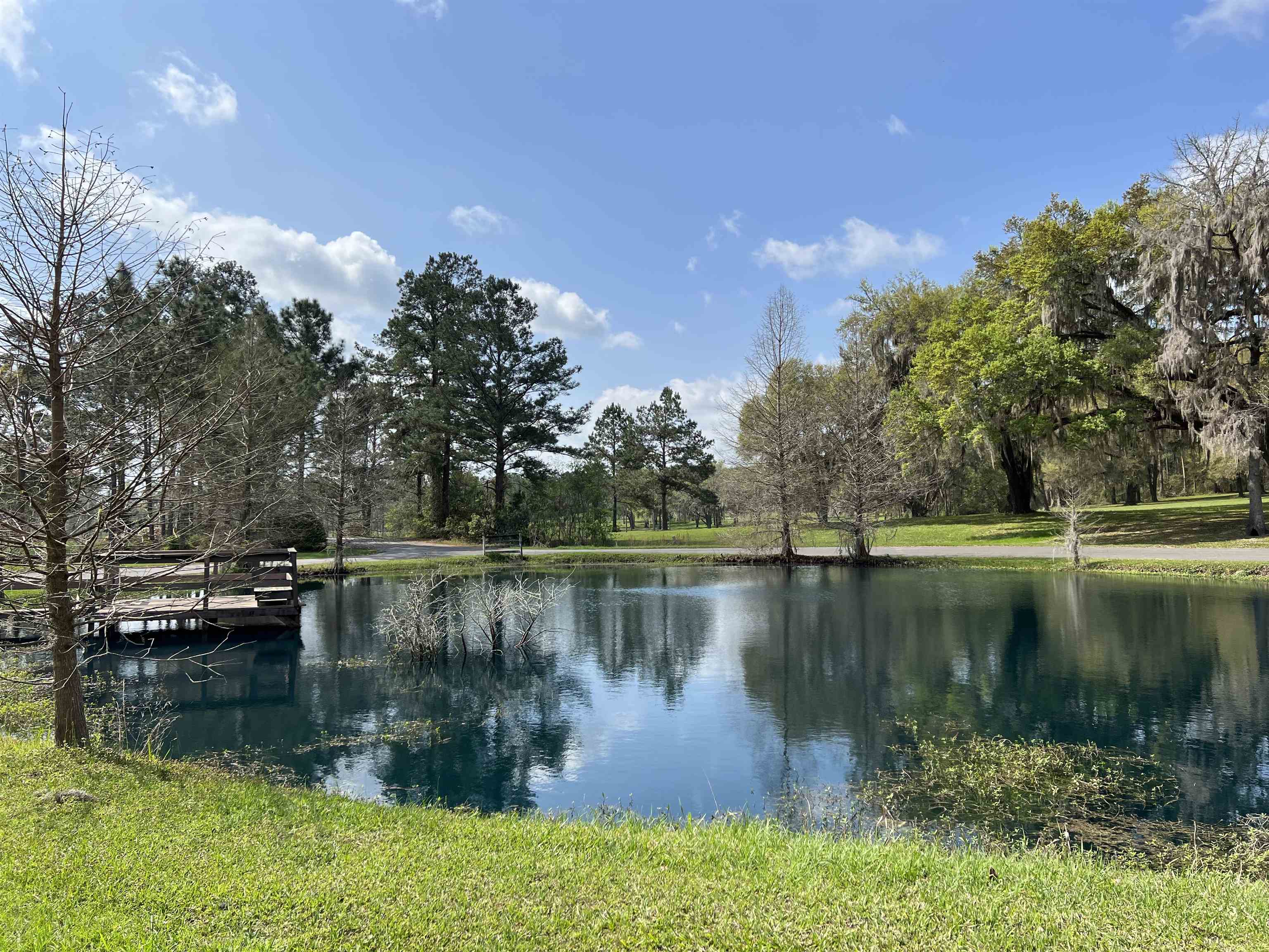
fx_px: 953
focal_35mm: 26
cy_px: 476
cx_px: 634
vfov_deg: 53.1
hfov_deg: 67.3
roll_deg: +0.5
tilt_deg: +3.1
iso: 50
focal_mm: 5.7
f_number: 1.5
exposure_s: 1/4831
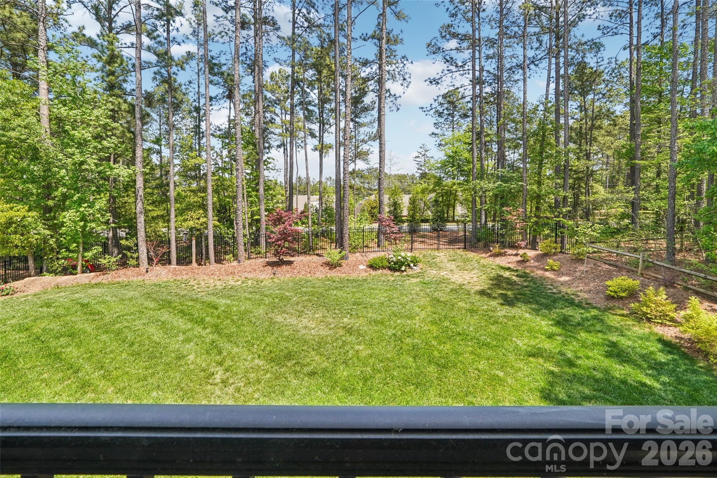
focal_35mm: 15
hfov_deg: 100.4
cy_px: 239
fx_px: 299
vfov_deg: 77.3
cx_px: 358
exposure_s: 1/60
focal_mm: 10
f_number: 8
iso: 100
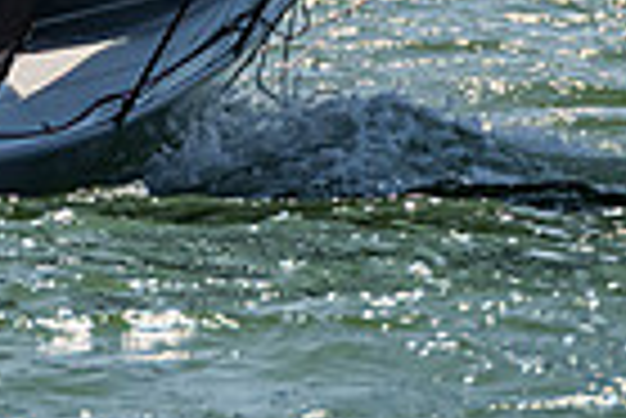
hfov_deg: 1.5
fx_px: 24195
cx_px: -376
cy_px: -584
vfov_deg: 1.0
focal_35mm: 1390
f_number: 8
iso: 400
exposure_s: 1/1600
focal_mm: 250
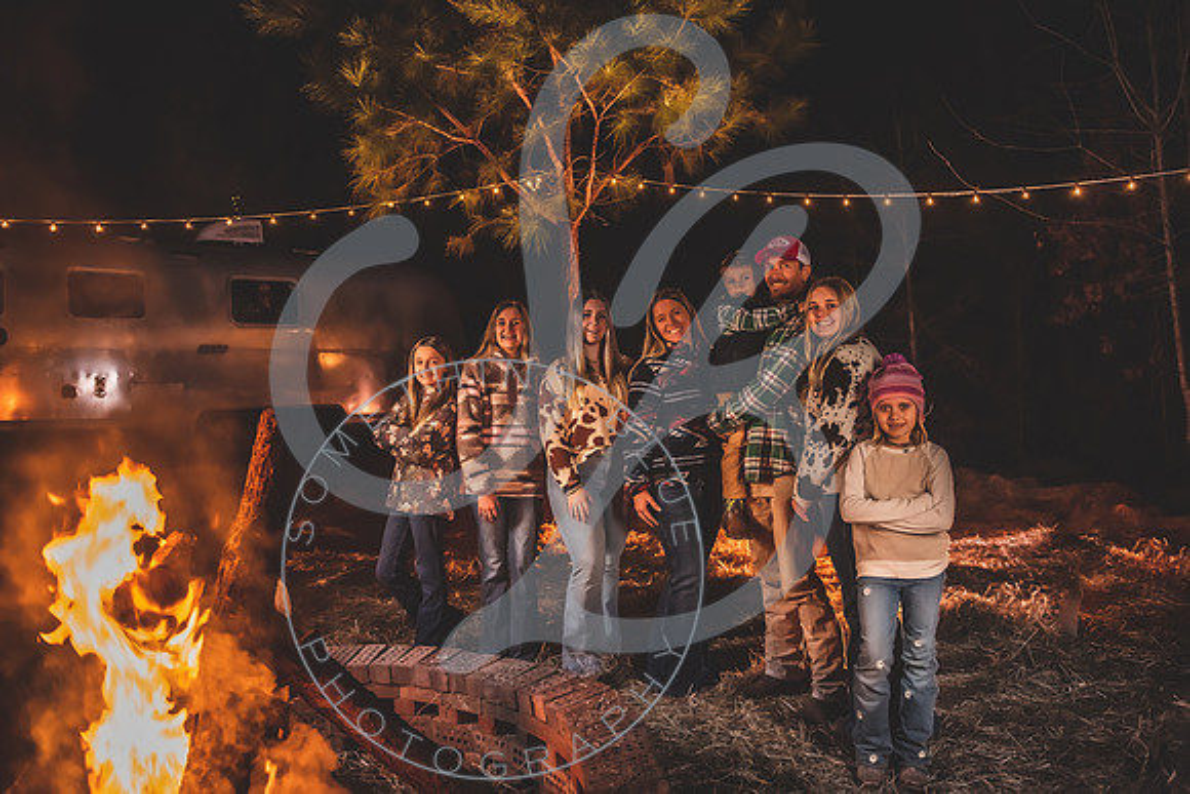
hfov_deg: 63.7
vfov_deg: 45.0
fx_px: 958
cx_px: 620
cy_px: 396
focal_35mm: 29
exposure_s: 1/125
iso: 1000
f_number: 2.8
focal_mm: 27
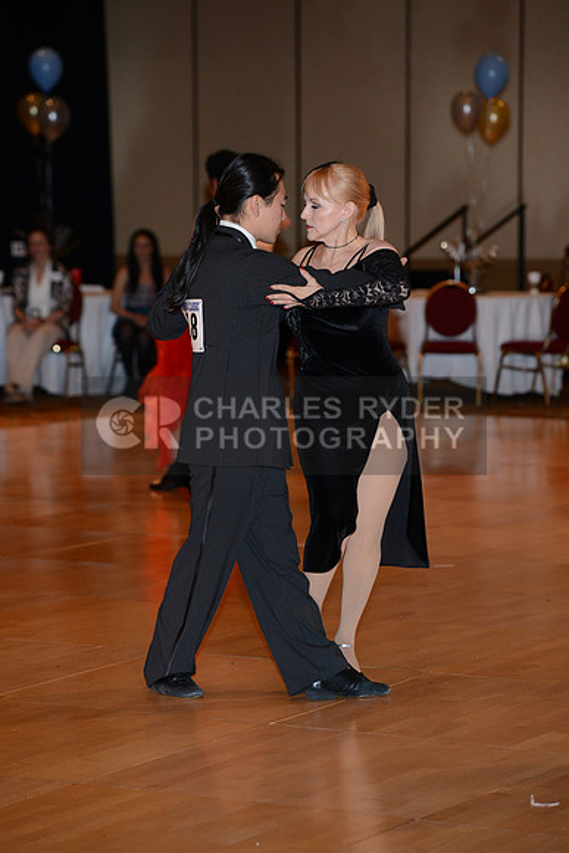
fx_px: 3198
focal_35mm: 135
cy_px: 426
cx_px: 284
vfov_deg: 15.2
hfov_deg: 10.2
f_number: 4.5
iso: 1250
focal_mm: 135
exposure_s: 1/200
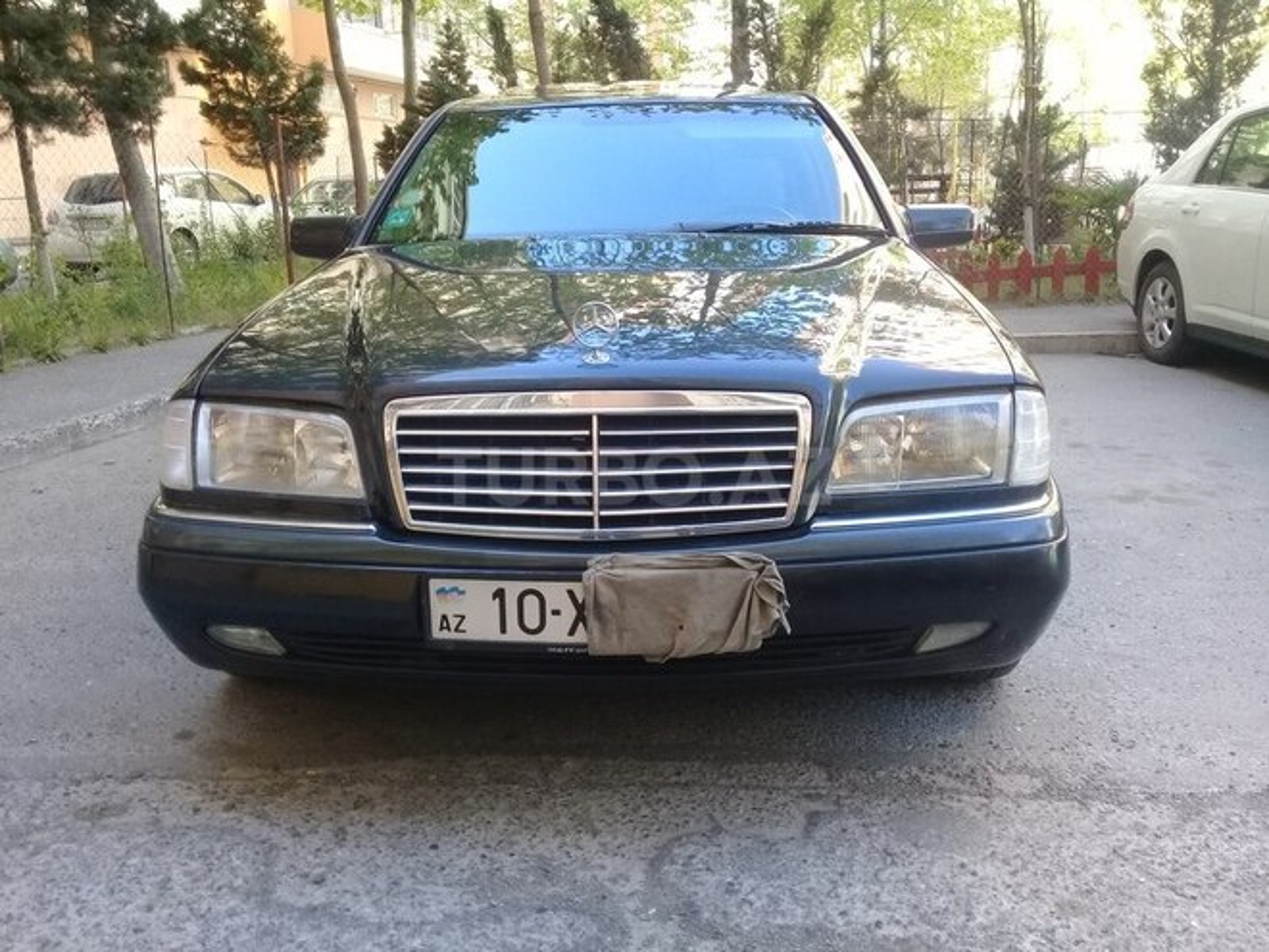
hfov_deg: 58.4
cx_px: 634
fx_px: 1136
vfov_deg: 45.4
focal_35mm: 31
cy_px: 476
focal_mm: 3.3
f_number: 2.2
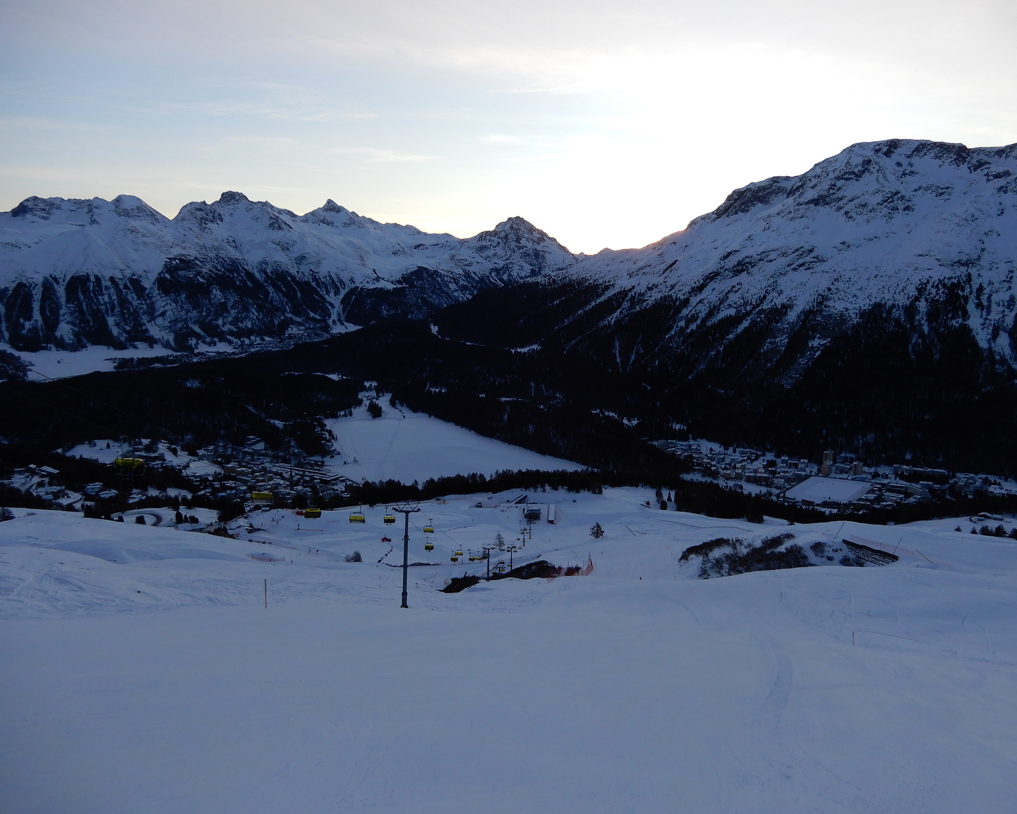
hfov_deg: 66.0
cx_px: 530
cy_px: 417
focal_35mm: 26
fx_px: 783
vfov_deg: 54.9
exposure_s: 1/250
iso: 80
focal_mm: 4.3
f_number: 3.4
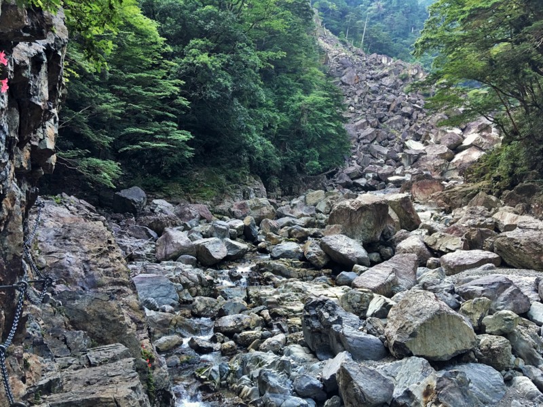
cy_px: 204
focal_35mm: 29
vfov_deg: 48.2
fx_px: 455
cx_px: 272
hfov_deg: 61.7
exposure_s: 1/30
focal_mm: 4.15
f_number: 2.2
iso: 40
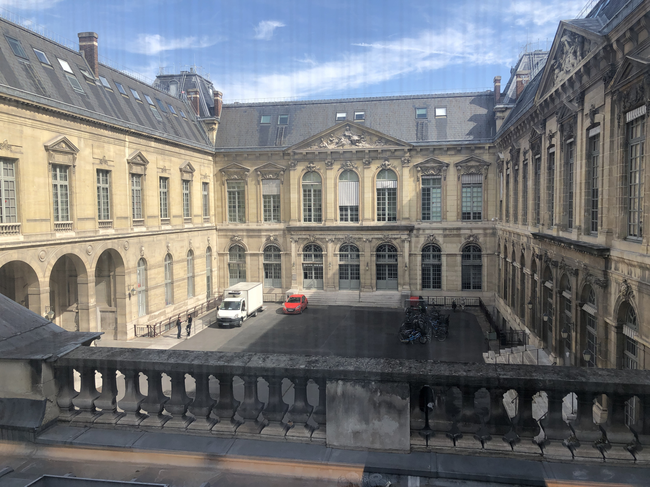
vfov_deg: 49.7
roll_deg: -0.4
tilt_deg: -3.0
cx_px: 325
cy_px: 244
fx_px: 526
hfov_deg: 63.4
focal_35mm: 28
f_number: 1.8
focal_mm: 3.99
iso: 20
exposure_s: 1/1043
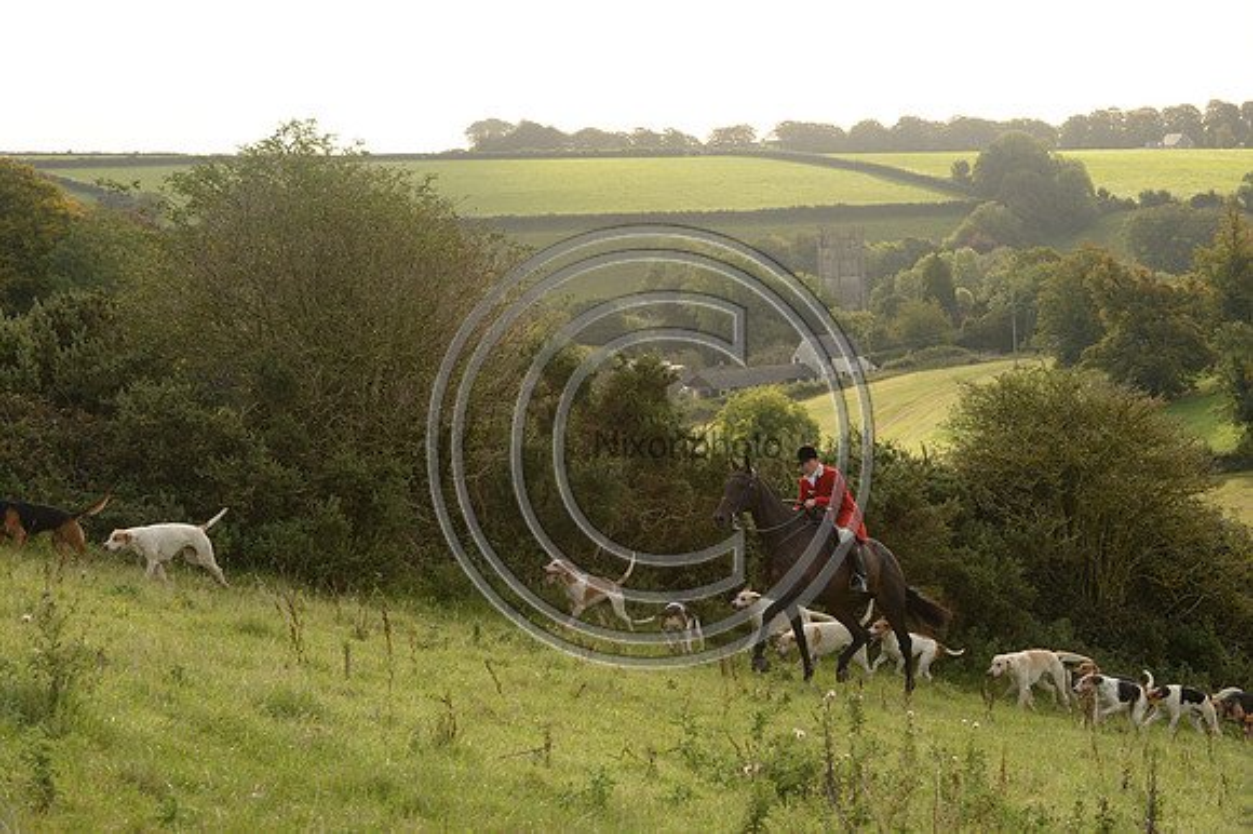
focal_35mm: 86
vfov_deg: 15.9
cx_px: 626
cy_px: 417
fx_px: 2991
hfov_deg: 23.7
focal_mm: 86
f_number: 8
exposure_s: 1/1250
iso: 2500
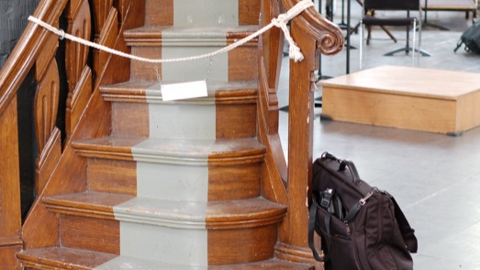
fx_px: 1222
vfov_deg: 12.6
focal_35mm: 96
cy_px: 166
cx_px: 227
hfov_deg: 22.2
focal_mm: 50
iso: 400
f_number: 3.2
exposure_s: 1/40
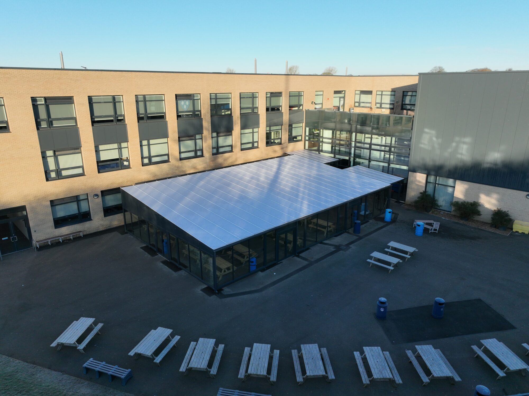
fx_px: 367
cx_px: 264
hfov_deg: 71.6
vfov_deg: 56.8
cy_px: 198
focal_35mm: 24
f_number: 2.8
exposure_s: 1/1000
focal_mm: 12.29
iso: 300
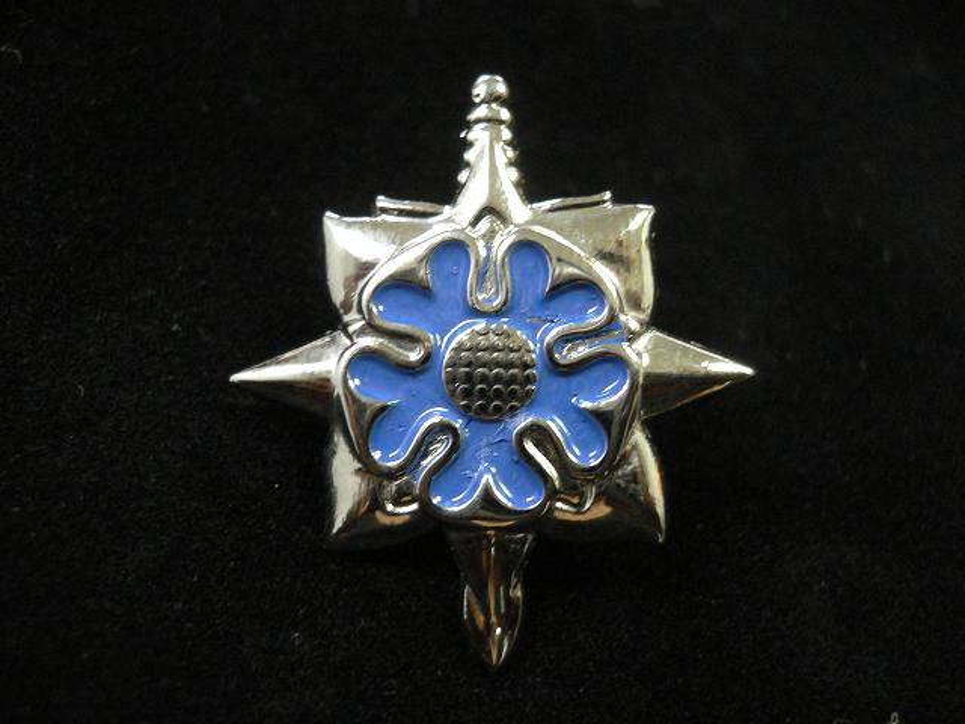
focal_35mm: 35
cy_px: 362
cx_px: 482
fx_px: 976
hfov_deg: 52.6
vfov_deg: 40.7
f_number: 2.8
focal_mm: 5.8
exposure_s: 1/8
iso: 200
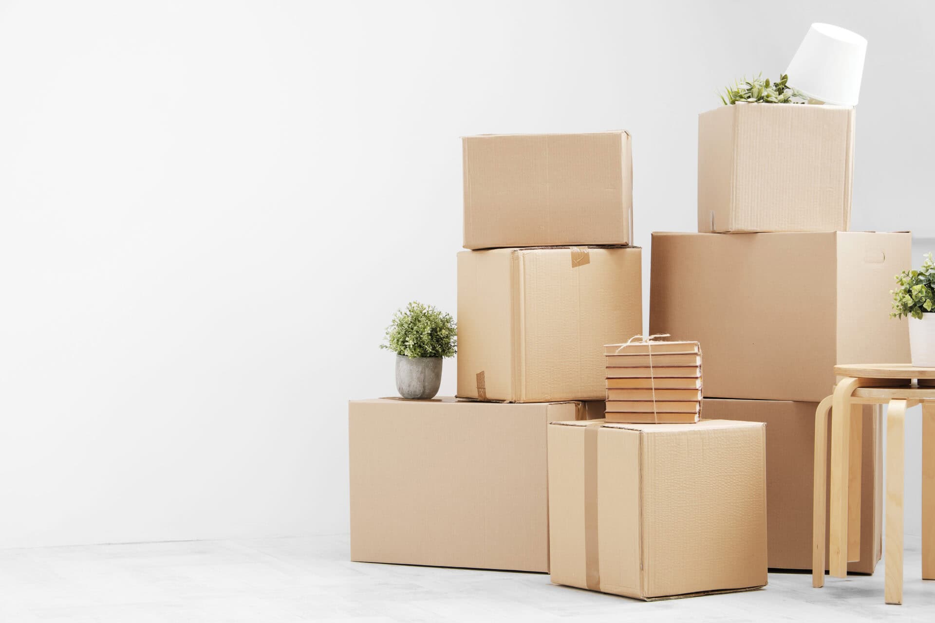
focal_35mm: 83
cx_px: 468
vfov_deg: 16.5
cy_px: 312
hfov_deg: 24.5
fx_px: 2156
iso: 200
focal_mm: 55
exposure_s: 1/3.33
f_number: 9
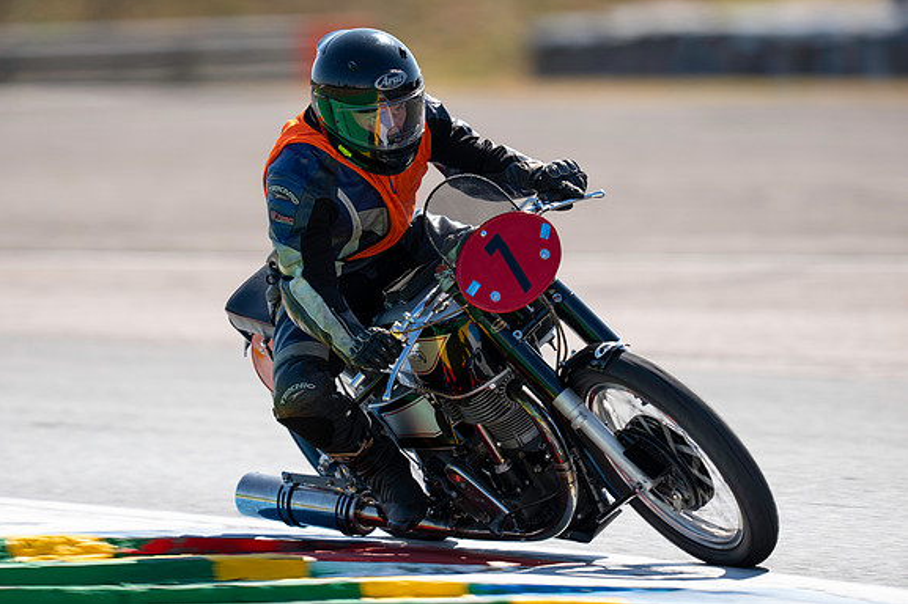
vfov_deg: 3.0
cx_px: 385
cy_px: 256
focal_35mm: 463
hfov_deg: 4.5
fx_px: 11671
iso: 64
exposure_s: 1/400
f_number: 3.2
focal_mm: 400
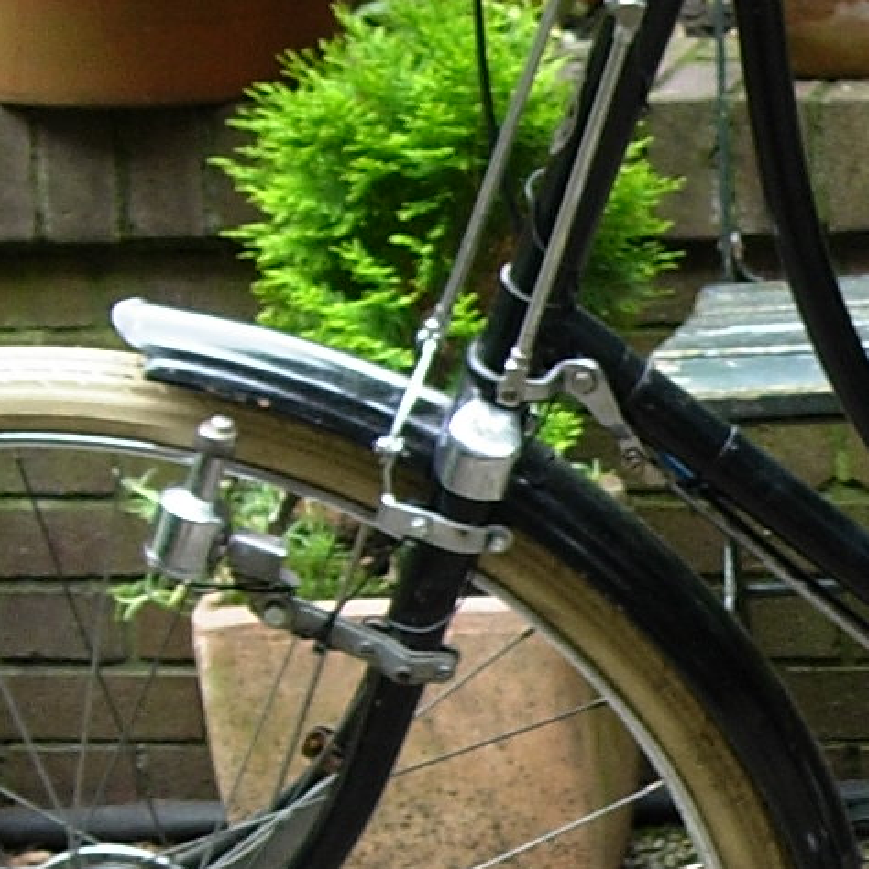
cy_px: 798
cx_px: 1397
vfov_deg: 10.8
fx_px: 4573
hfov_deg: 10.4
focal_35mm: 161
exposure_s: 1/36.9
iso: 79
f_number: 2.8
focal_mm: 7.8
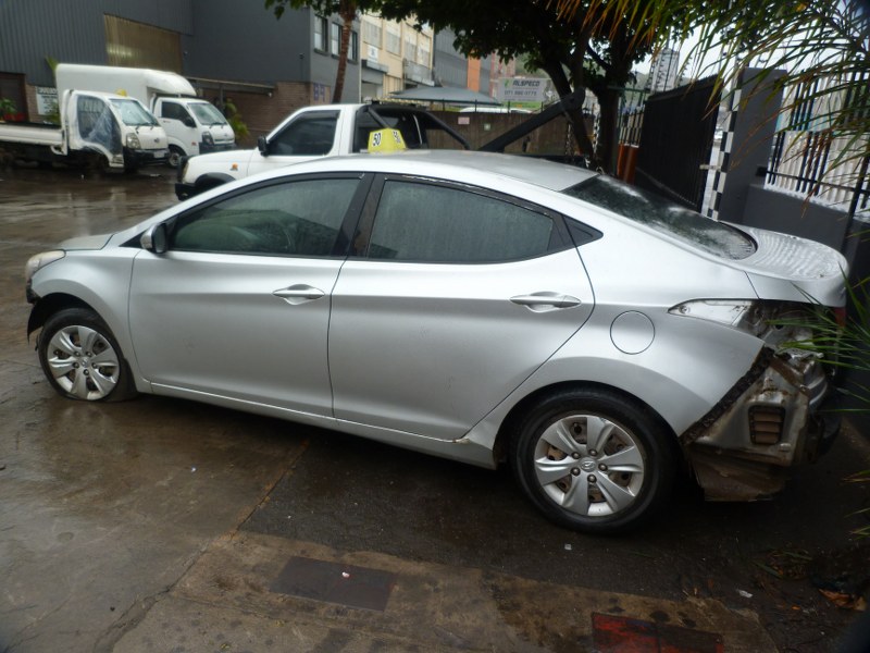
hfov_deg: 69.4
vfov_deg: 54.9
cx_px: 435
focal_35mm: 25
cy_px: 326
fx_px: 628
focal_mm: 4.5
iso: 80
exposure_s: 1/60
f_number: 2.8
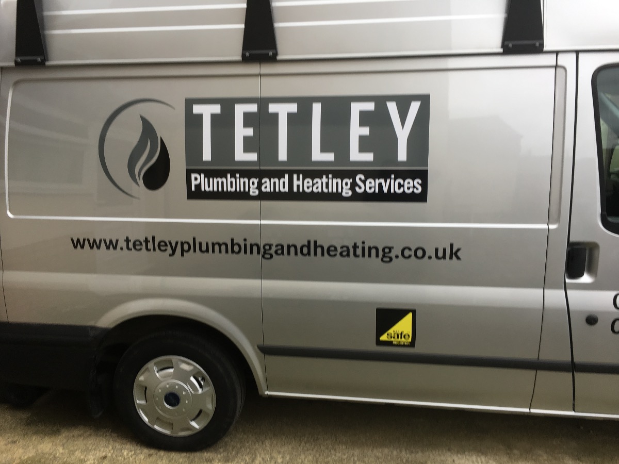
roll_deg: +0.6
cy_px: 232
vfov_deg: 48.2
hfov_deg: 61.7
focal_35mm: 29
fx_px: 519
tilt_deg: -7.8
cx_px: 310
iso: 25
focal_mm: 4.15
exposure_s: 1/125
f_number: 2.2
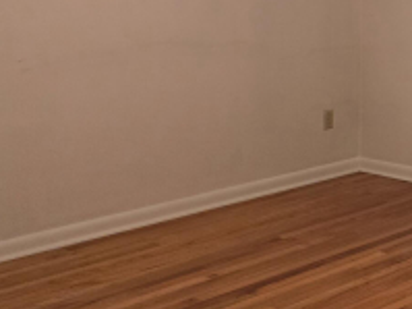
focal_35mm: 77
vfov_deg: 18.9
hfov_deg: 22.3
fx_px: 916
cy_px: 48
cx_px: 556
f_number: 1.7
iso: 400
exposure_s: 1/120
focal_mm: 6.3
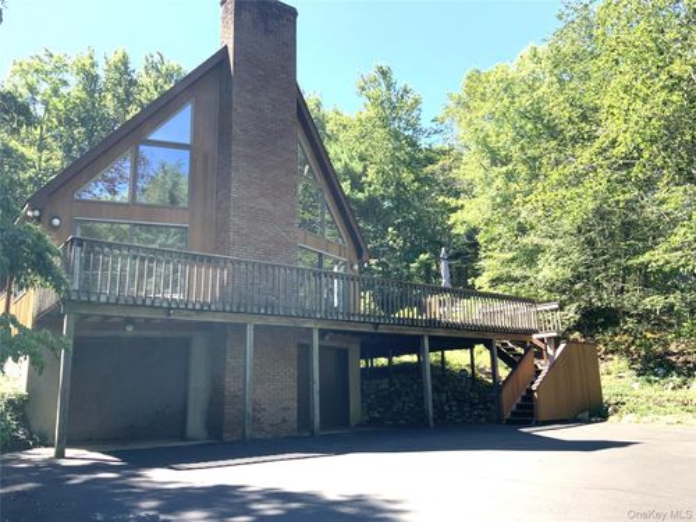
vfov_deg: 48.2
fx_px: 583
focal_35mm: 29
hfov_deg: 61.7
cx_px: 348
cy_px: 261
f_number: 1.8
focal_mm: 3
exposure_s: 1/403
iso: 16
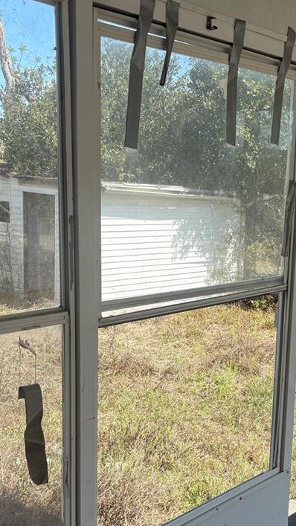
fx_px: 670
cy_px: 316
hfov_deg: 24.5
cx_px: 234
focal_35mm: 48
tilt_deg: -11.4
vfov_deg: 42.7
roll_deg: -2.1
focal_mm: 5.96
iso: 50
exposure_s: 1/1364
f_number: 1.6
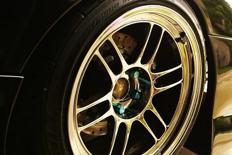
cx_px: 150
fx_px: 413
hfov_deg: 31.2
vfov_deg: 21.3
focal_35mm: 64
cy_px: 62
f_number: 4
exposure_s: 1/50
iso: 100
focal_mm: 26
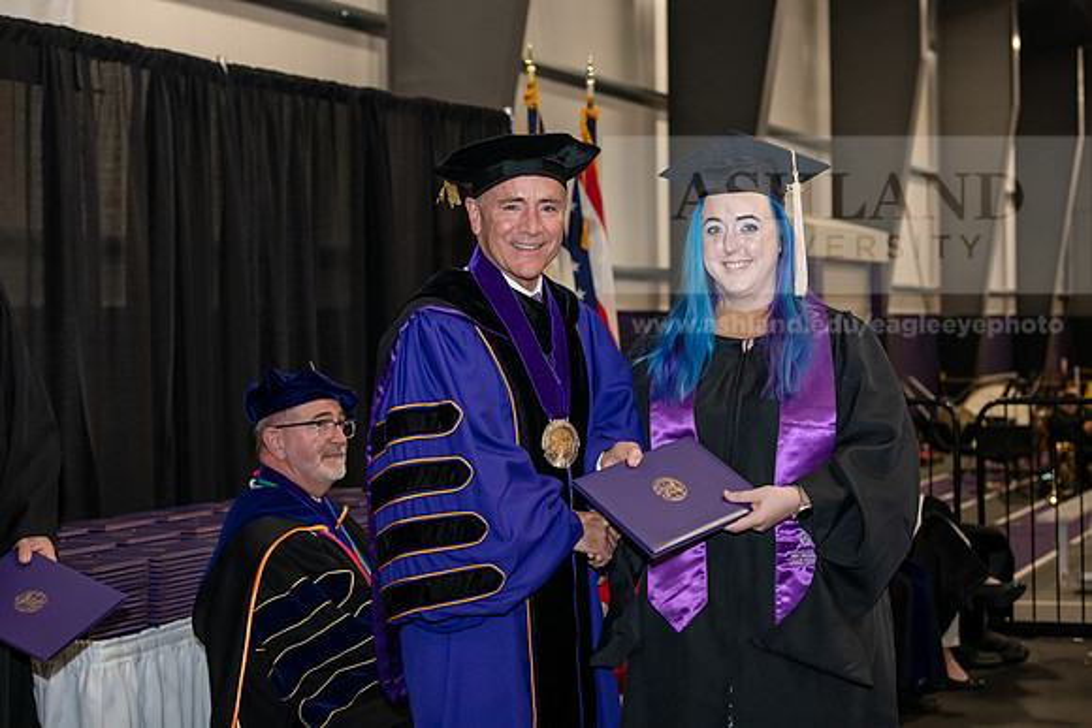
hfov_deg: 28.8
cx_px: 546
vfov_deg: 19.5
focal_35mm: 70
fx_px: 2124
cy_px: 364
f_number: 5.6
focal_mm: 70
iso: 2500
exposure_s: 1/200
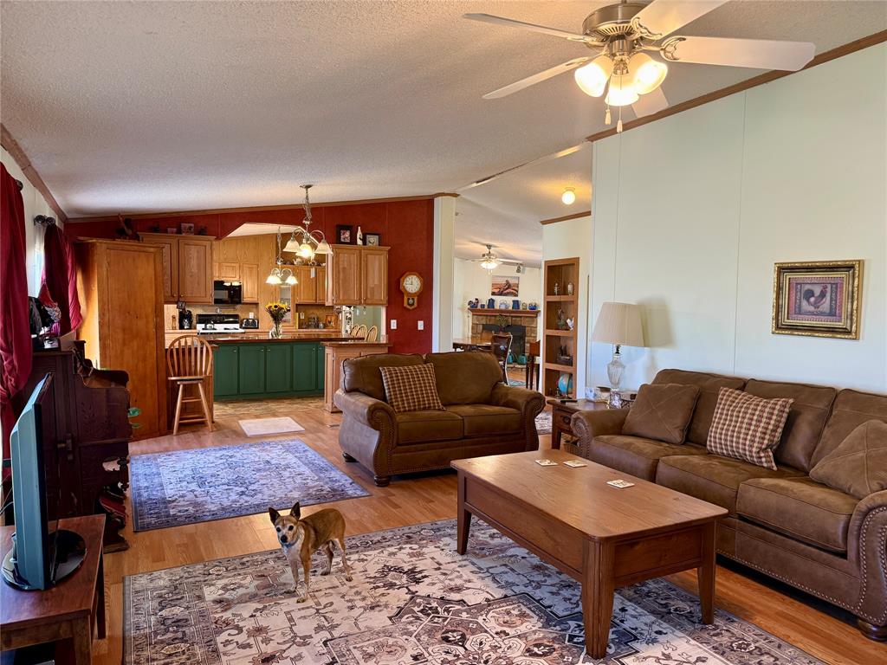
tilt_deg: -2.2
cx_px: 444
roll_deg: -0.4
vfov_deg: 56.8
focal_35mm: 24
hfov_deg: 71.6
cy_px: 332
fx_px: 615
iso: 200
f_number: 1.78
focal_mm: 6.76
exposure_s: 1/60
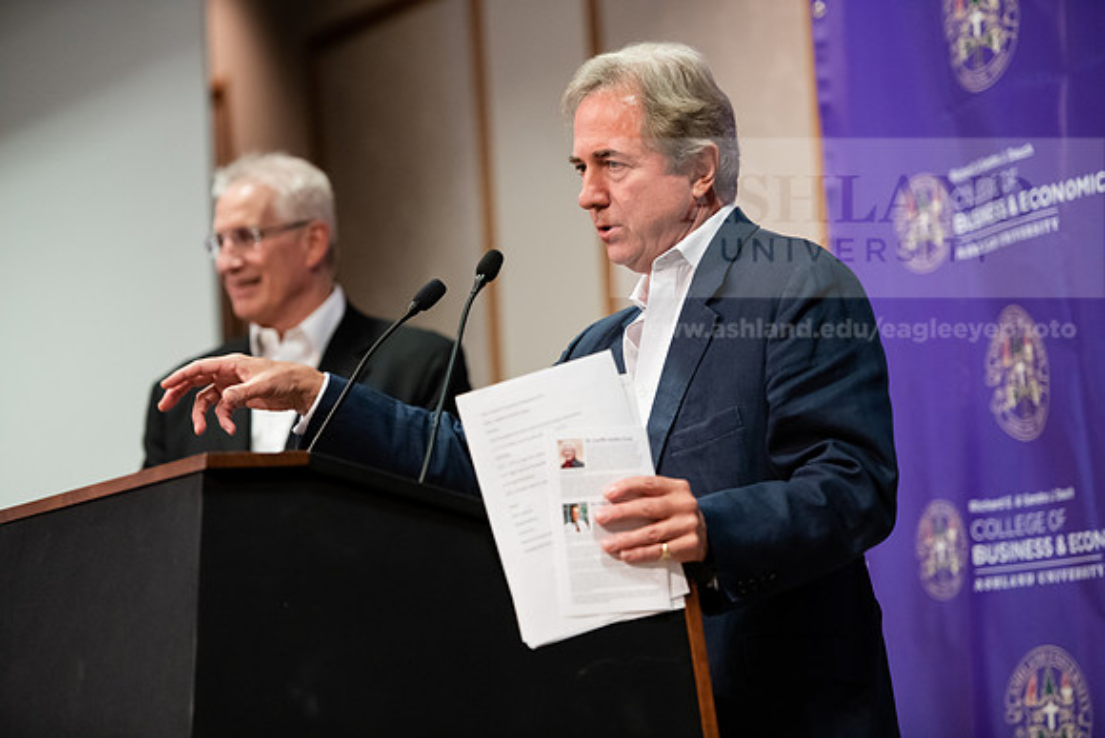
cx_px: 552
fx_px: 4298
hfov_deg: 14.7
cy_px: 369
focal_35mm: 140
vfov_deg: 9.8
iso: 2500
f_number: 3.2
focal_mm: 140
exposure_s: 1/200
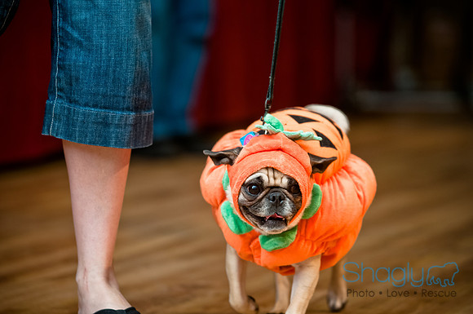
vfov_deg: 6.8
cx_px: 236
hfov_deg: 10.2
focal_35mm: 202
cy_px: 157
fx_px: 2657
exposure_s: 1/200
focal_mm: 135
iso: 200
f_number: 2.8
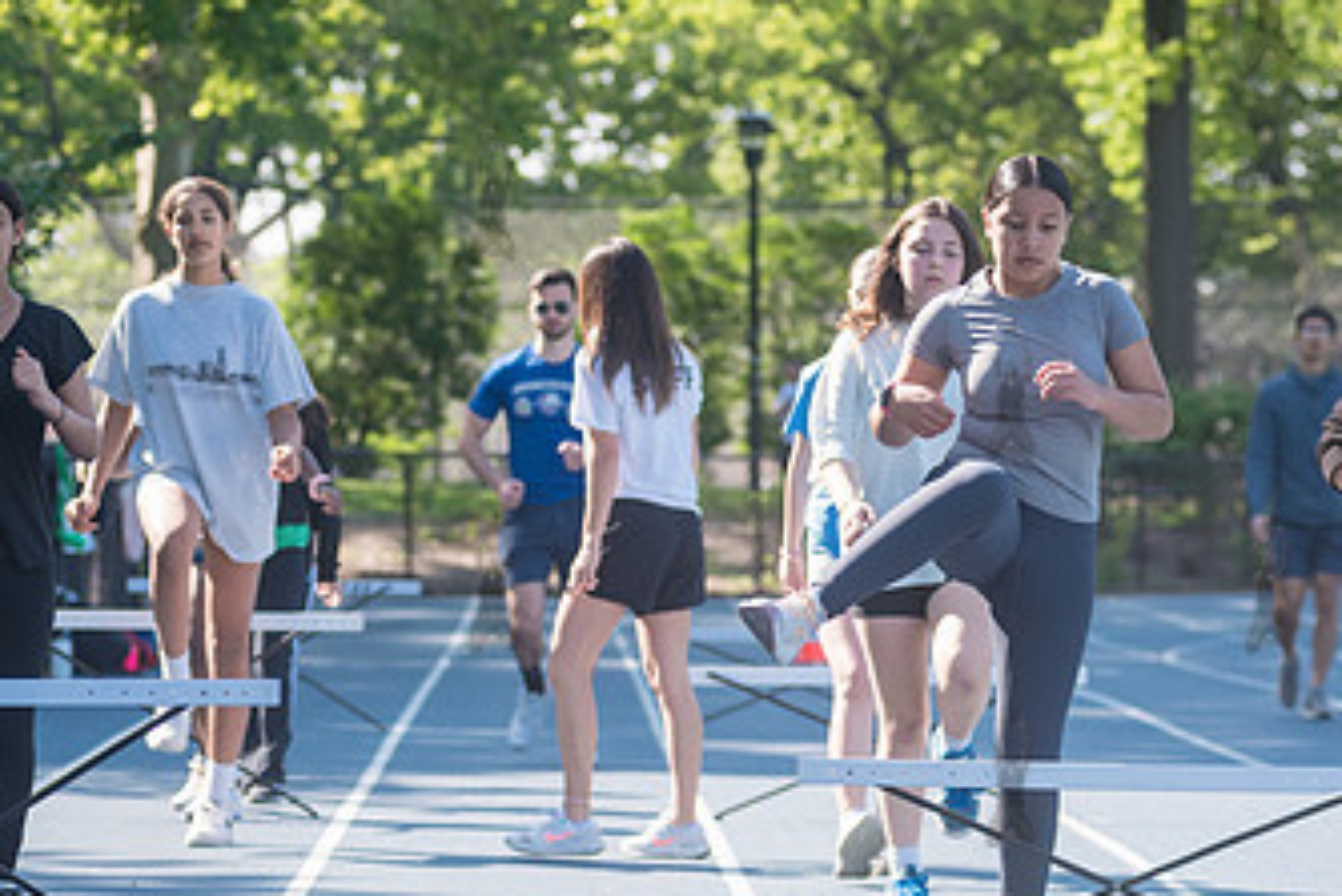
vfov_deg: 6.7
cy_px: 581
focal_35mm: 205
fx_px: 7645
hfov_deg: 10.0
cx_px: 490
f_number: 4
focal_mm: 112
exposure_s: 1/1250
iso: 400
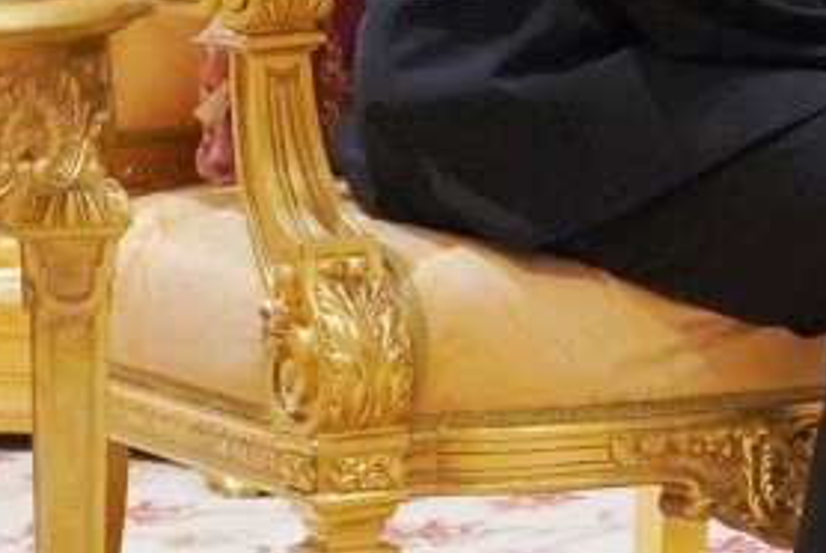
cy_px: -410
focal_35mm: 291
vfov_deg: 4.7
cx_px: 2012
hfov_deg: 6.7
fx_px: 6684
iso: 5000
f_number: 6.3
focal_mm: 50
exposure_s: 1/160
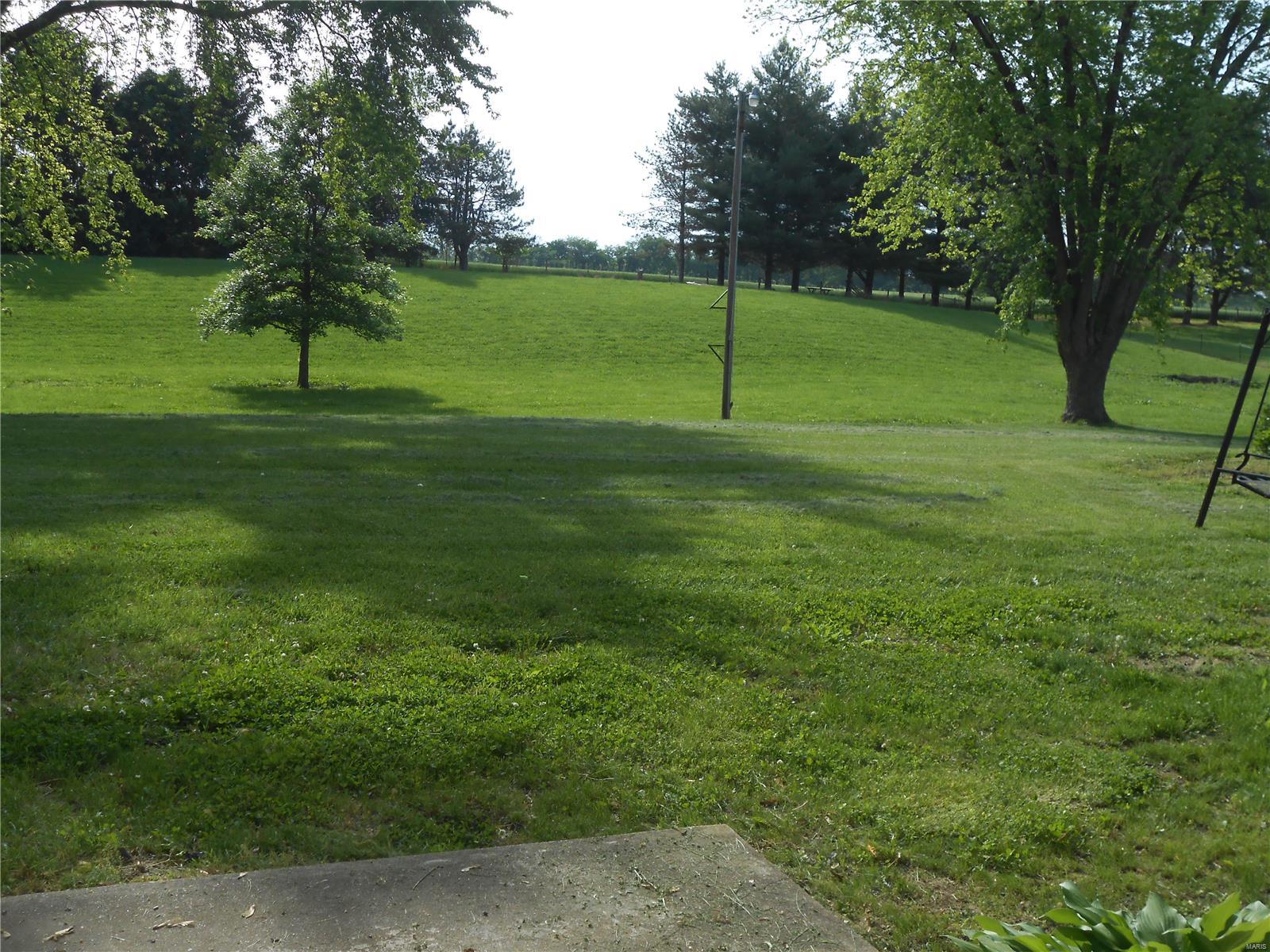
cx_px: 635
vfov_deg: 32.9
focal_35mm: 44
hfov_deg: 42.9
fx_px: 1614
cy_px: 476
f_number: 4.5
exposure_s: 1/500
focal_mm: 7.8
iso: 80
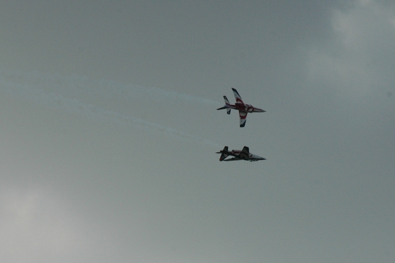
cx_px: 198
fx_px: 1152
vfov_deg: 13.0
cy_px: 132
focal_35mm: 105
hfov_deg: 19.5
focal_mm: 70
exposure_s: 1/500
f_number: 11
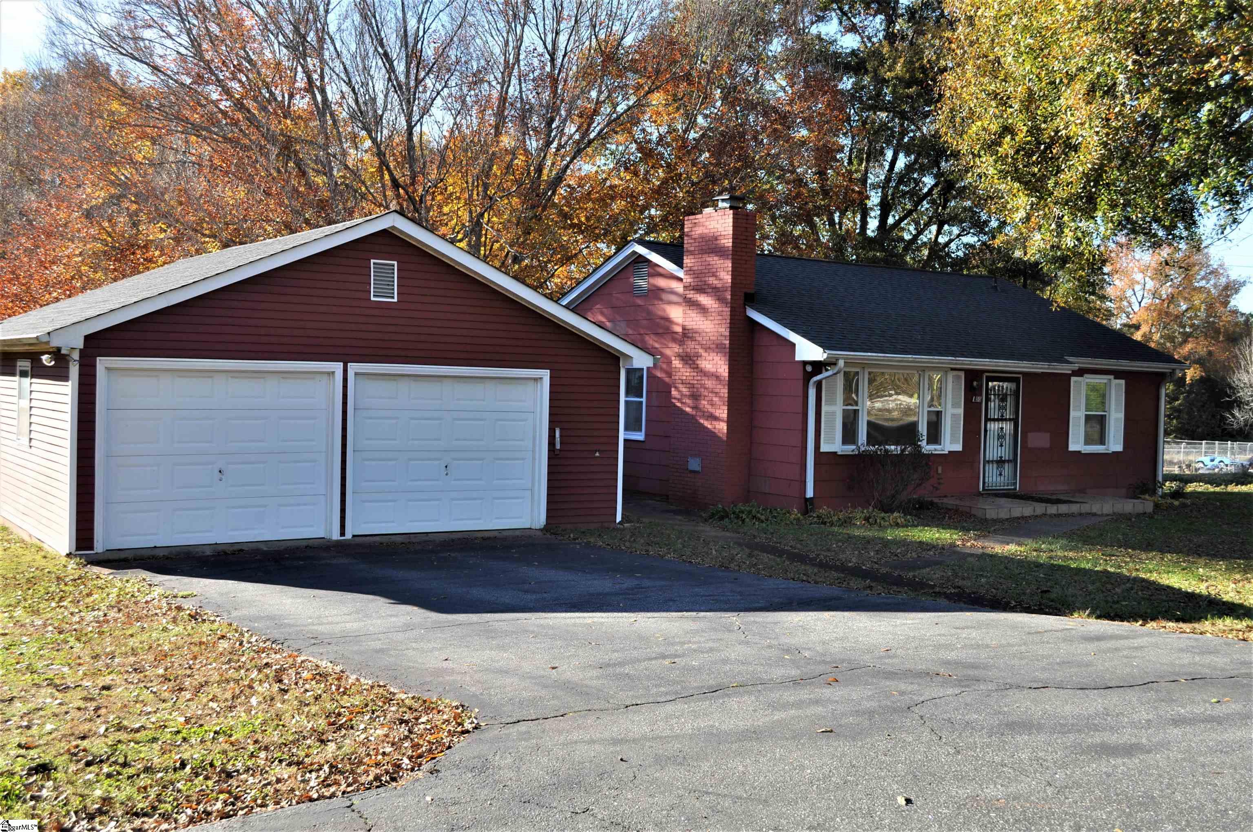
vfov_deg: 36.8
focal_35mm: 36
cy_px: 416
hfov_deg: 53.2
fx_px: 1251
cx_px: 626
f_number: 7.1
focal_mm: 24
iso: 200
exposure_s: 1/200
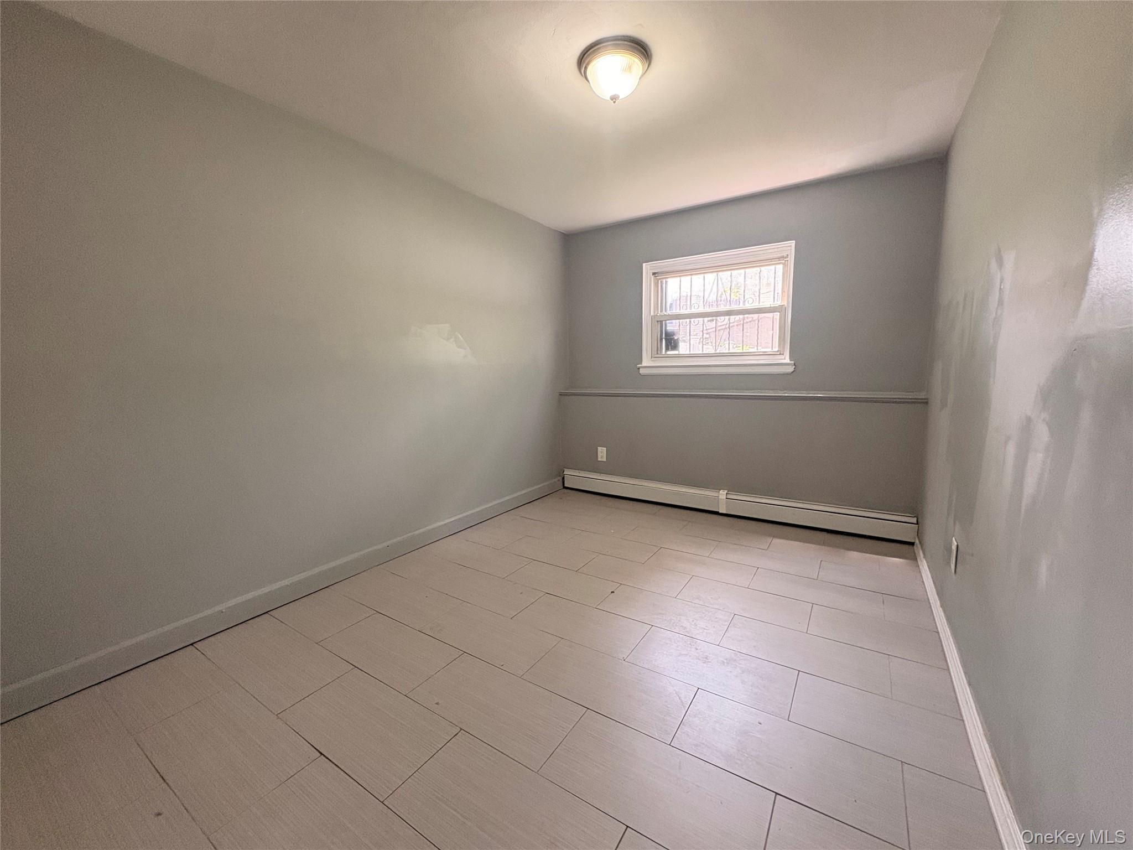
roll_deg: +1.7
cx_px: 566
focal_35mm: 14
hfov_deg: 102.1
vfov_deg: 85.7
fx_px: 458
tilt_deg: -5.6
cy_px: 425
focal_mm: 2.22
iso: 250
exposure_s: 1/60
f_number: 2.2
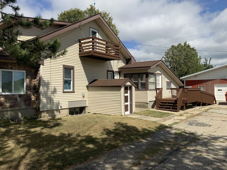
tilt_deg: +2.4
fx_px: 190
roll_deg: +0.1
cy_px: 85
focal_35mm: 29
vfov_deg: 48.2
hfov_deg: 61.7
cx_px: 114
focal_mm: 3
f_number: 1.8
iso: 20
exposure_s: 1/5263
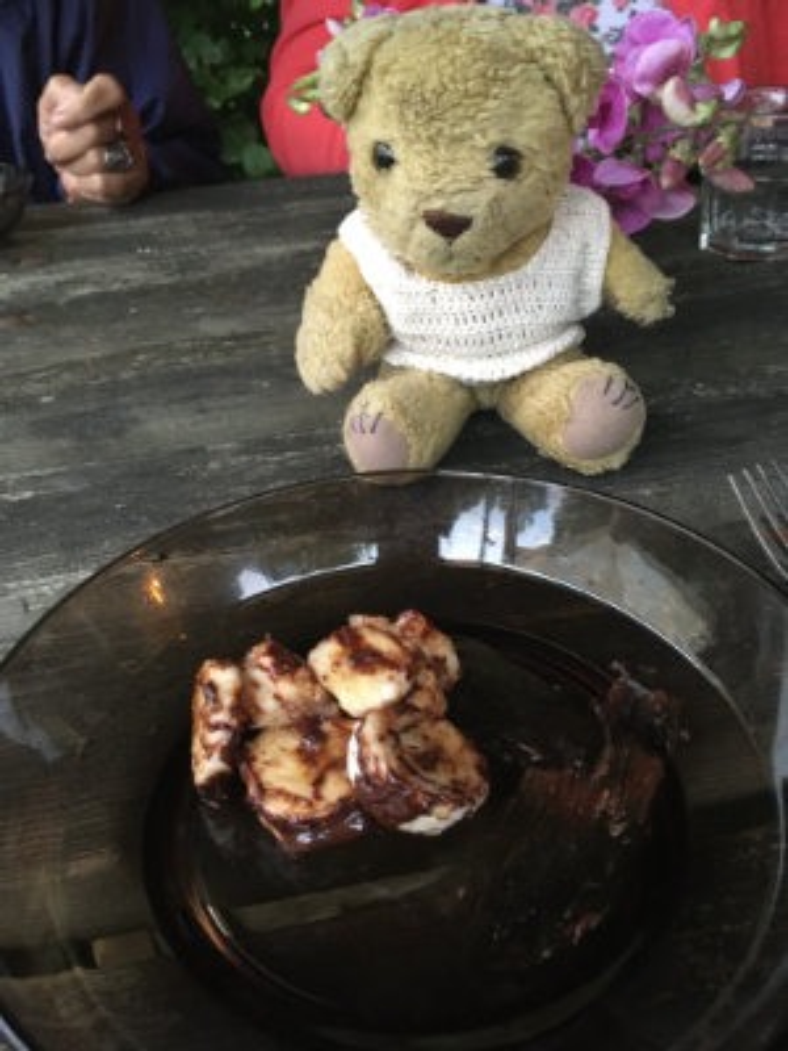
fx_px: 880
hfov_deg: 48.2
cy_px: 526
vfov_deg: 61.7
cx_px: 394
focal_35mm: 29
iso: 250
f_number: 2.2
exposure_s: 1/17
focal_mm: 4.2
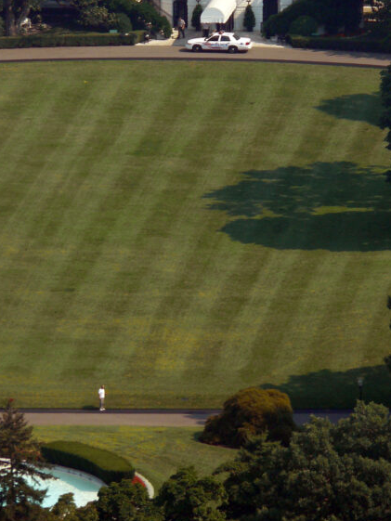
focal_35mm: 766
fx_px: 11532
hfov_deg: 1.9
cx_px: 211
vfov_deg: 2.6
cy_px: 102
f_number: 5.6
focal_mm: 88.8
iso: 100
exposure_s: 1/320
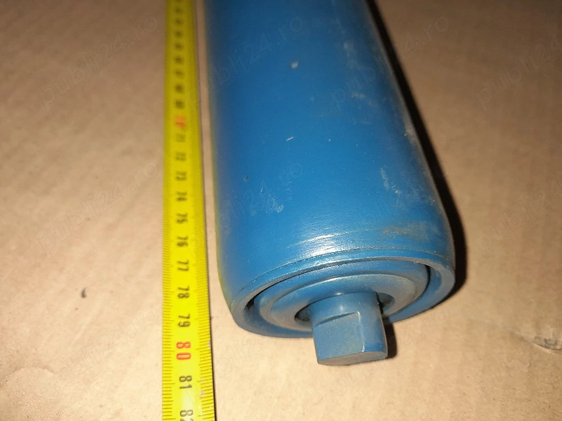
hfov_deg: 69.4
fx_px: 406
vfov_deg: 54.9
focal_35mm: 25
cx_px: 281
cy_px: 210
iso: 32
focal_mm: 4.6
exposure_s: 1/50
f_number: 2
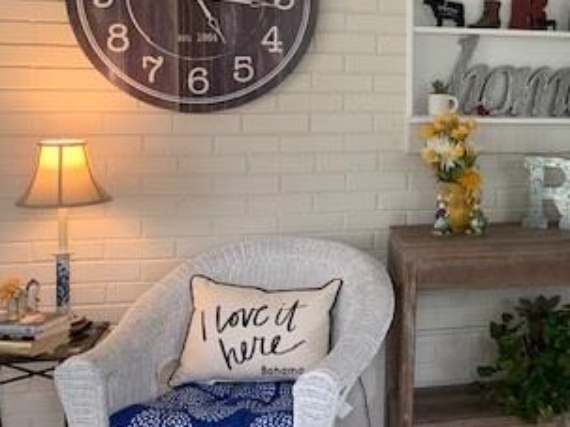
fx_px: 905
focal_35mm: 55
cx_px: 555
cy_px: 117
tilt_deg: -2.4
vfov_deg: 26.3
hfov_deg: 32.5
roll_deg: -1.0
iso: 125
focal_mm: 4.25
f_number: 1.8
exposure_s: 1/60
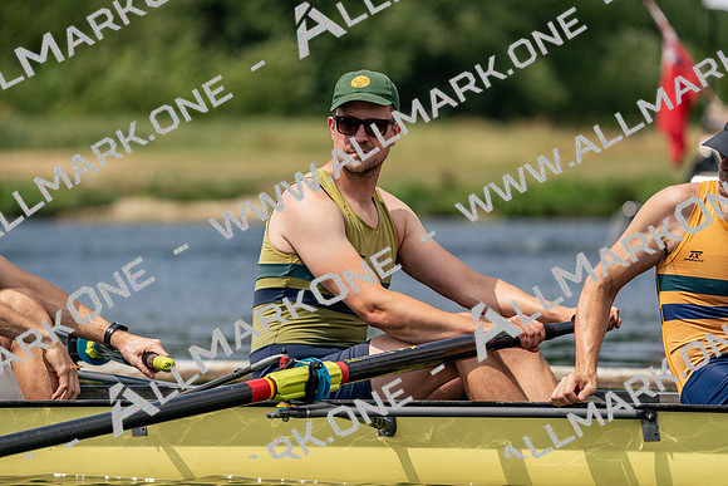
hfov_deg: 5.5
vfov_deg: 3.7
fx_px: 7605
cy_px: 243
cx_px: 364
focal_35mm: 376
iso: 250
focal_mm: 376
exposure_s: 1/1600
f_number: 6.3
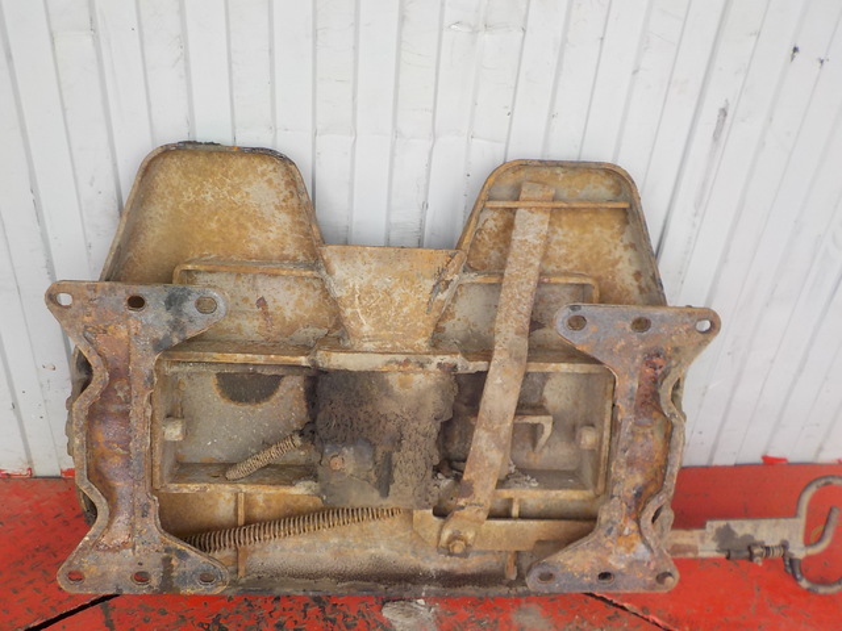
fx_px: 730
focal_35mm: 30
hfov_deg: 60.0
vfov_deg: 46.8
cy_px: 316
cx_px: 421
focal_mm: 4.1
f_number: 3.3
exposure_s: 1/80
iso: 125
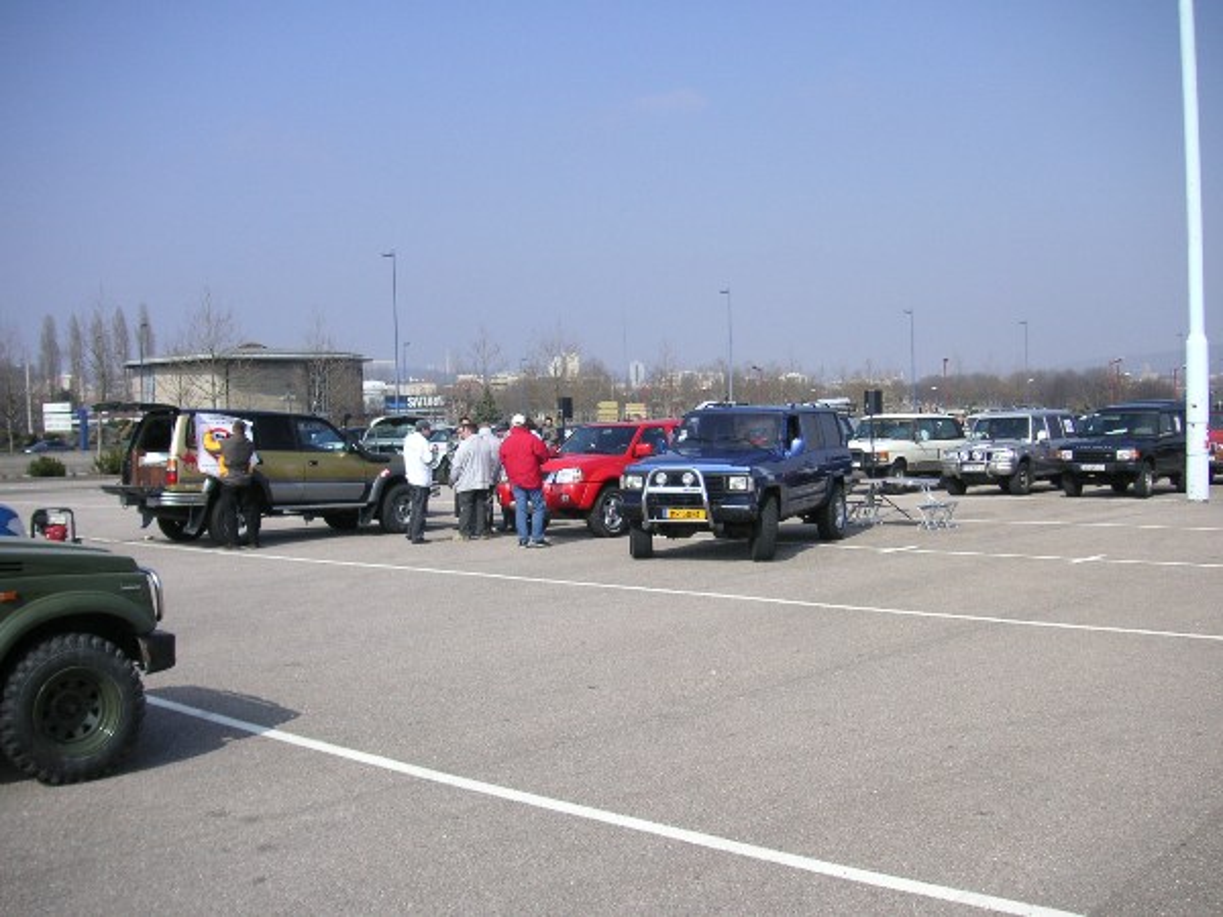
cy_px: 458
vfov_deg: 38.7
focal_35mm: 37
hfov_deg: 50.1
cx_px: 612
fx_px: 1307
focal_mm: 6.1
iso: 50
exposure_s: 1/180
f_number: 6.7
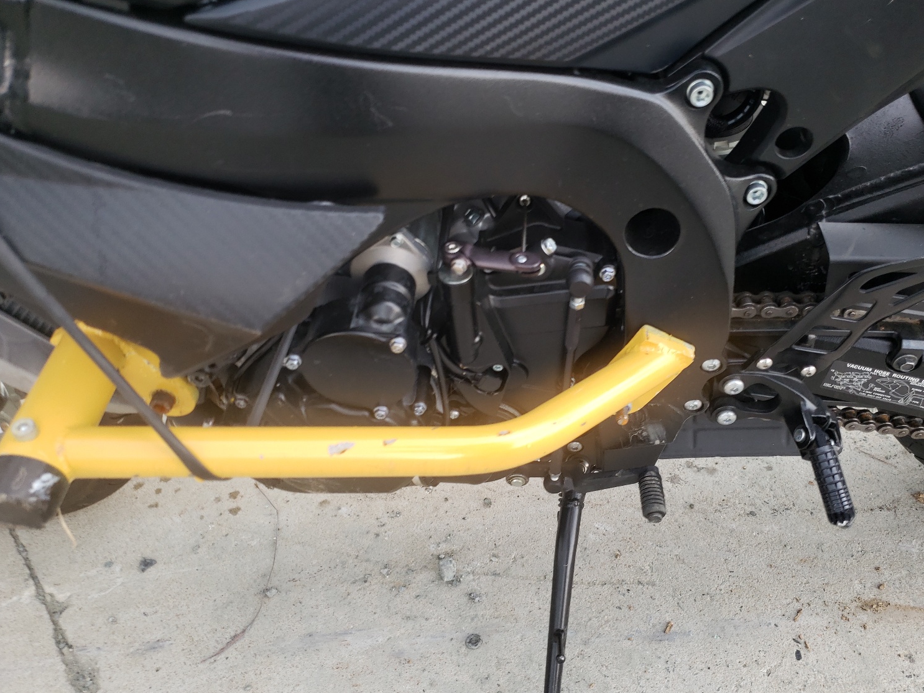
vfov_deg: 49.7
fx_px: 747
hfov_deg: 63.4
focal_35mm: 28
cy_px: 370
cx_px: 476
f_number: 1.5
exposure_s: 1/60.2
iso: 51
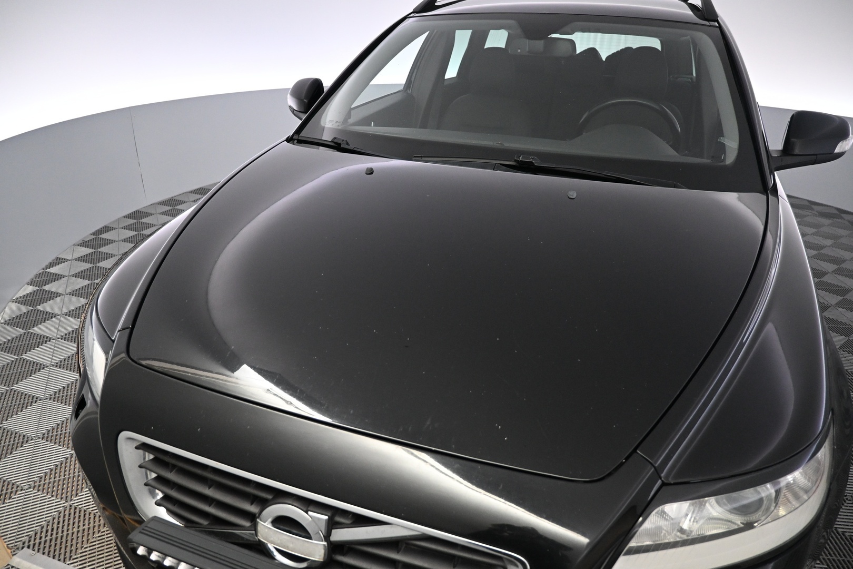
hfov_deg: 73.7
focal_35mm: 24
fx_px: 569
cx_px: 426
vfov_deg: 53.1
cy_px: 284
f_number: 3.5
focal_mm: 16
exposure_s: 1/125
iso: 1800
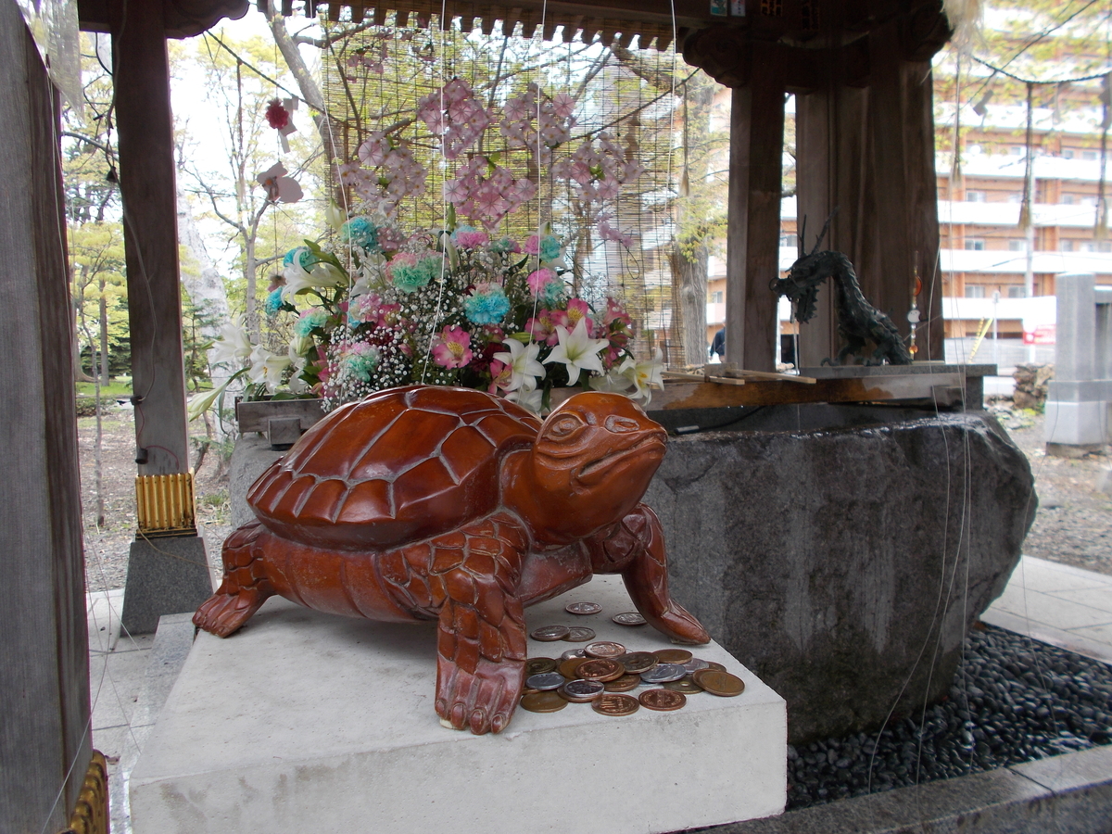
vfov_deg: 46.8
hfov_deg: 60.0
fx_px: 964
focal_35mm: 30
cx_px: 556
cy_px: 417
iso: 80
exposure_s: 1/50
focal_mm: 5.3
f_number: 3.4
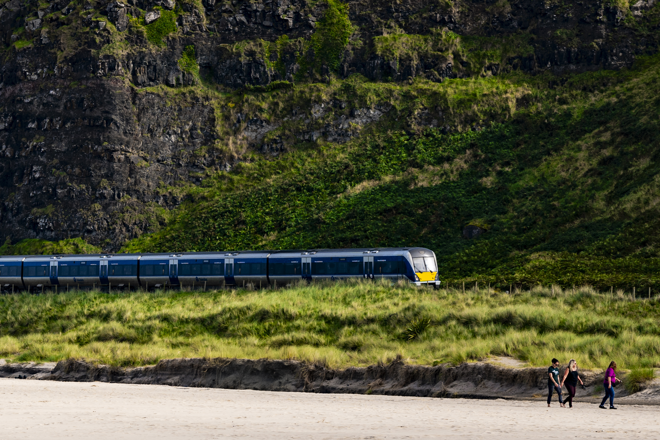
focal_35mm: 192
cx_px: -147
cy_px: 98
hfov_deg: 10.5
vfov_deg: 7.1
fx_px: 3520
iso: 64
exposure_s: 1/250
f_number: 5.6
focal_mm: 66
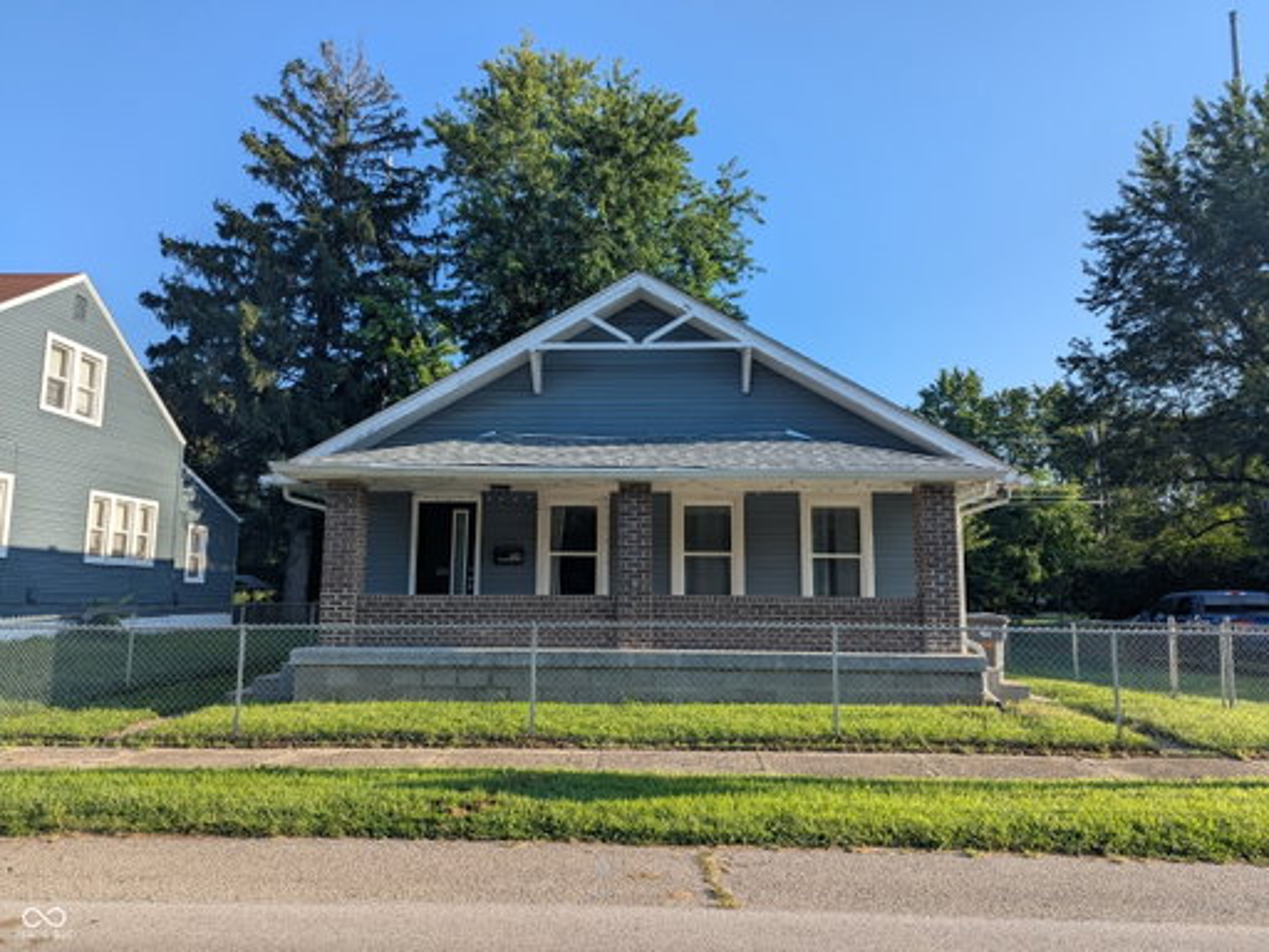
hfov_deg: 71.6
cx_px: 634
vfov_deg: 56.8
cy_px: 476
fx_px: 880
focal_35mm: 24
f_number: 1.85
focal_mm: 6.81
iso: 45
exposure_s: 1/1155
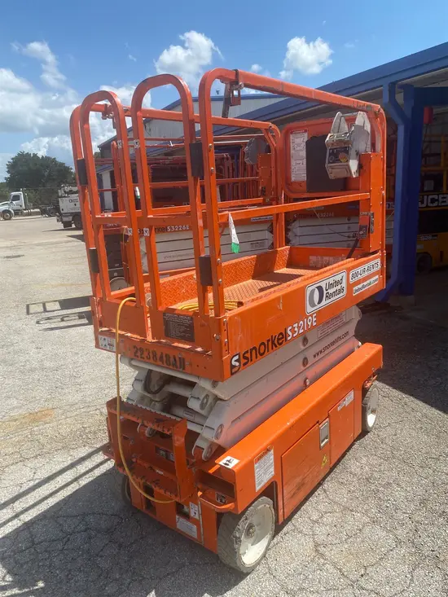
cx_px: 224
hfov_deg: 53.1
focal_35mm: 26
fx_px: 449
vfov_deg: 67.3
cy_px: 298
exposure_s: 1/2817
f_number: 1.8
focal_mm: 4.25
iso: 32
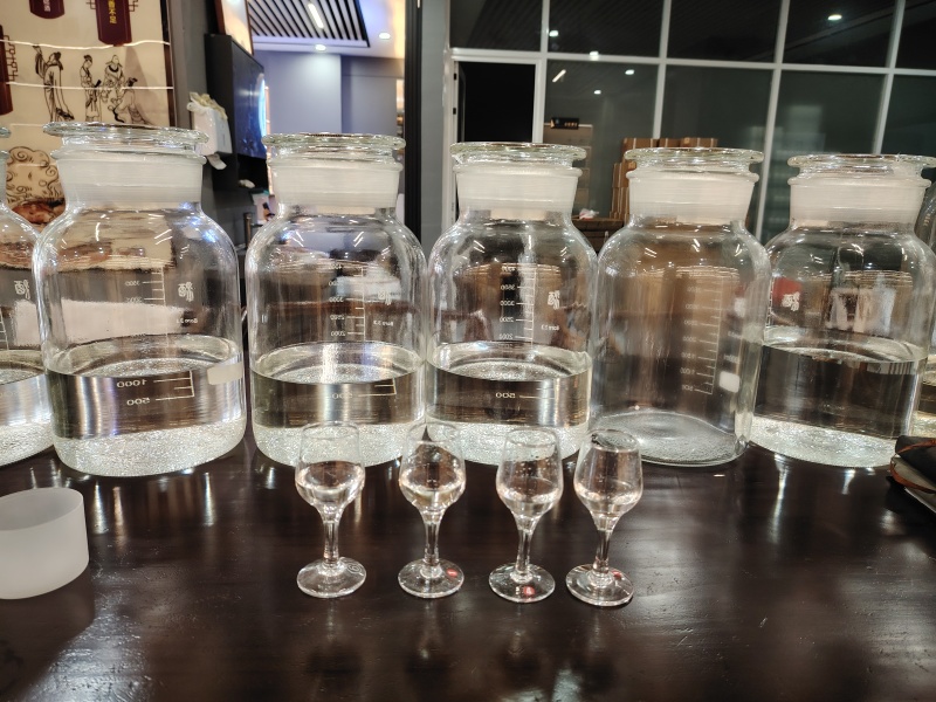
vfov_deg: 56.8
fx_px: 649
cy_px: 351
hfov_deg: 71.6
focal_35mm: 24
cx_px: 468
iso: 1309
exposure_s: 1/33.3
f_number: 1.75
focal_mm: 5.25
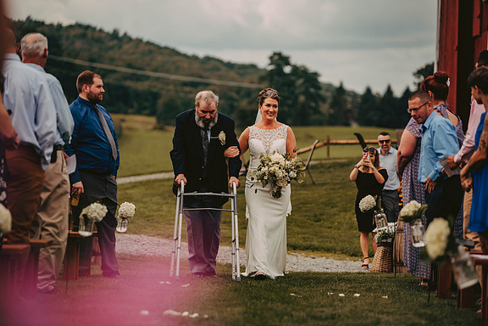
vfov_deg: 9.4
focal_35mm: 146
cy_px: 163
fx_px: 1979
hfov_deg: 14.1
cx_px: 243
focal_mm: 145
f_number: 2.8
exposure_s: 1/2000
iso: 200
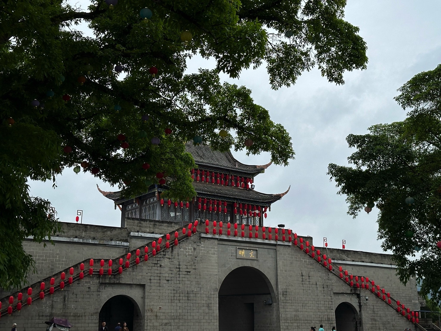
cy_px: 166
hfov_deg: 39.7
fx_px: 612
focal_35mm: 48
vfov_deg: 30.3
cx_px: 220
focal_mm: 6.86
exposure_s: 1/1613
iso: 64
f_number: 1.78
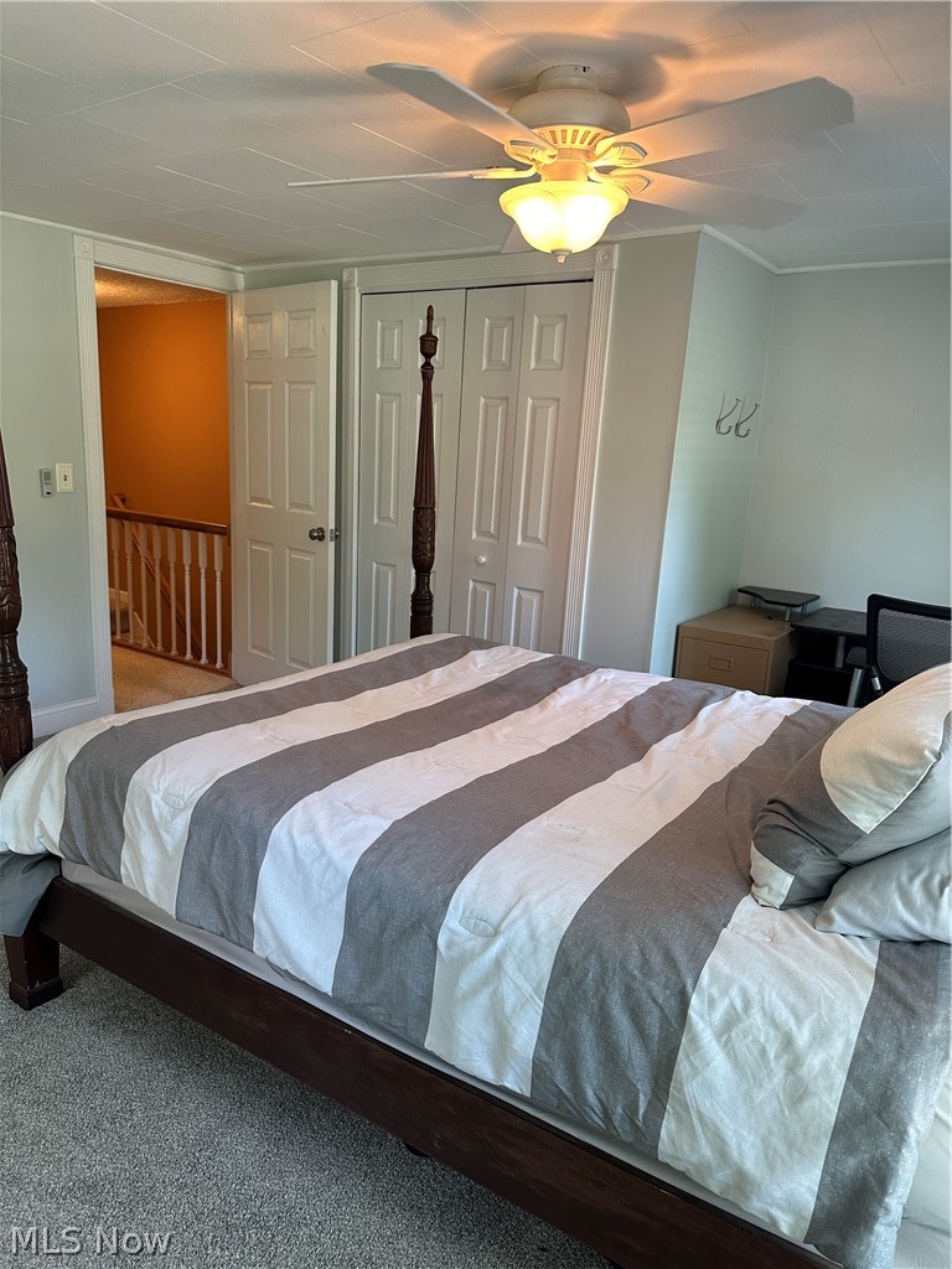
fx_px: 880
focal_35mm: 24
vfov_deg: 71.6
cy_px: 634
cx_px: 476
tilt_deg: -10.1
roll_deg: -5.5
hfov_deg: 56.8
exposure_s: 1/120
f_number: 1.78
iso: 160
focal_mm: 6.86
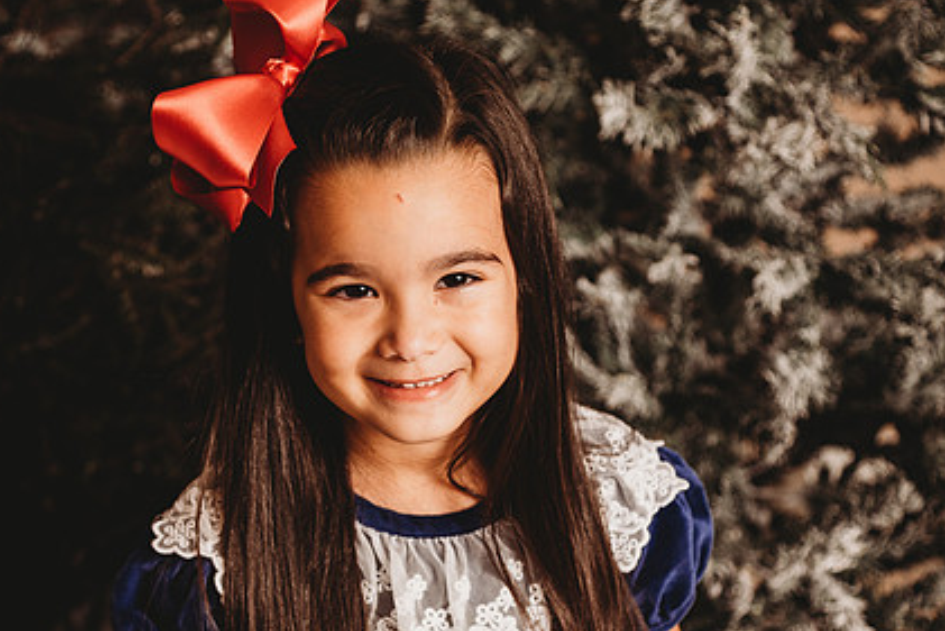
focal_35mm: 91
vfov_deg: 15.0
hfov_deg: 22.3
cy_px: 336
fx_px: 2389
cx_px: 348
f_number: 4
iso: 100
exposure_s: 1/160
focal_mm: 66
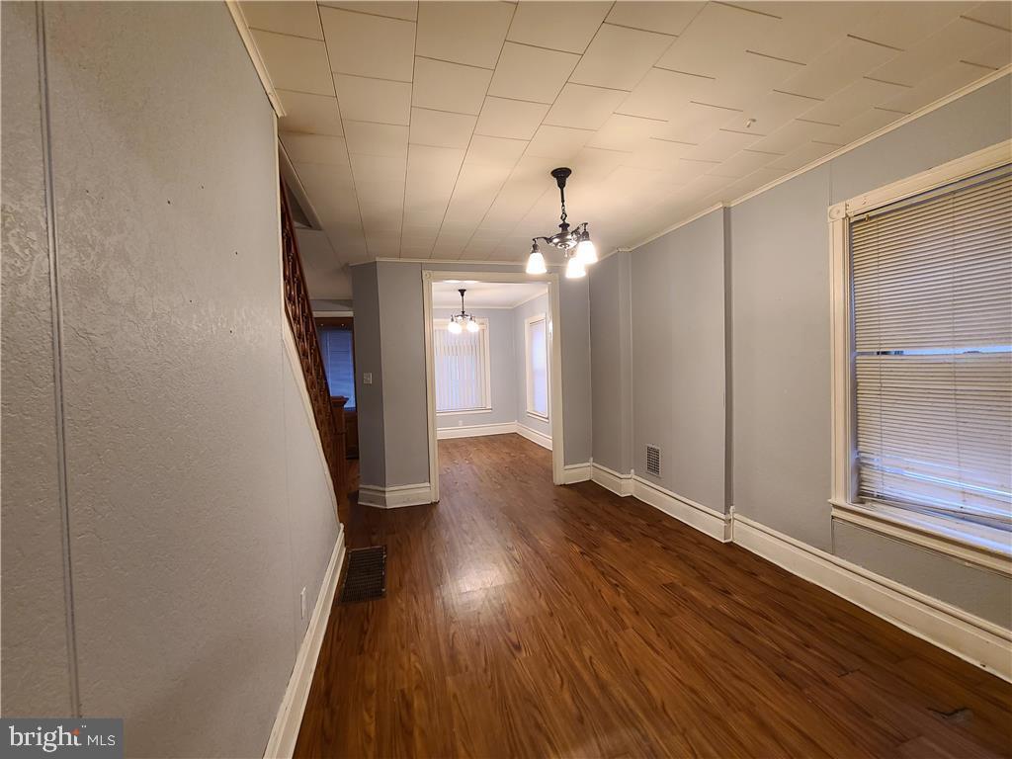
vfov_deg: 89.9
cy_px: 380
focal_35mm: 13
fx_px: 380
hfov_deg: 106.2
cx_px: 506
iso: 400
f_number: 2.2
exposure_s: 1/40
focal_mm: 2.2
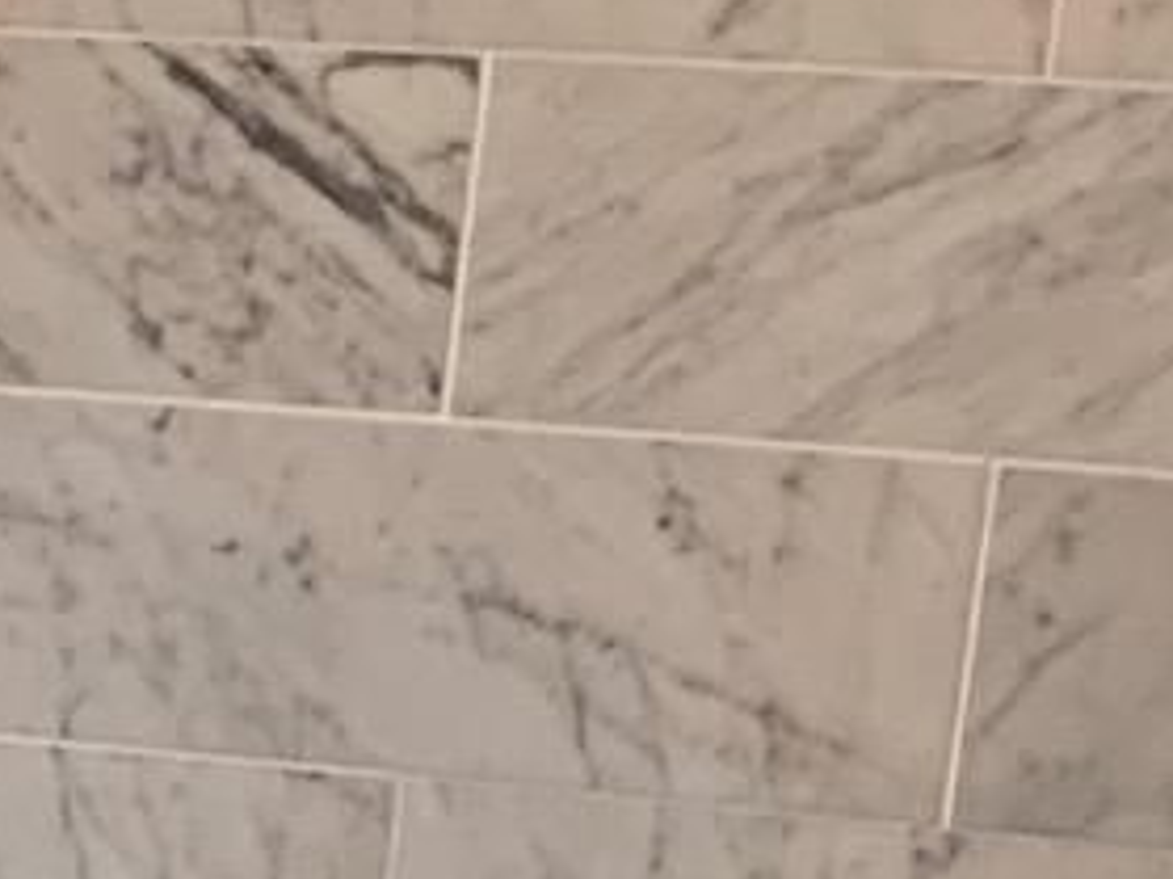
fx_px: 7215
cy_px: 1926
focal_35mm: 213
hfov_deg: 8.3
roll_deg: +0.7
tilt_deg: -19.8
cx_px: -1909
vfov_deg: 6.7
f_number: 1.8
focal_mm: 3
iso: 32
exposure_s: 1/120
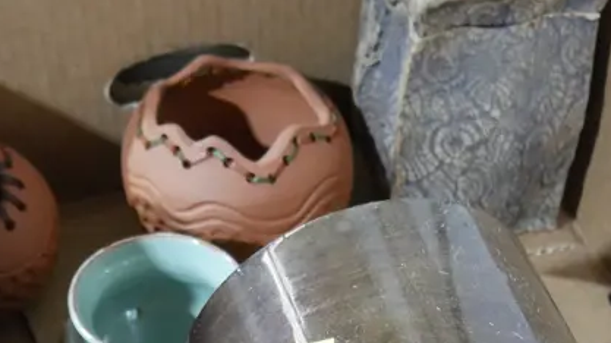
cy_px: 446
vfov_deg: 15.3
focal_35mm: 75
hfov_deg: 28.2
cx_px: 366
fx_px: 1214
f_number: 3.5
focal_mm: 14
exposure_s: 1/60
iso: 3200
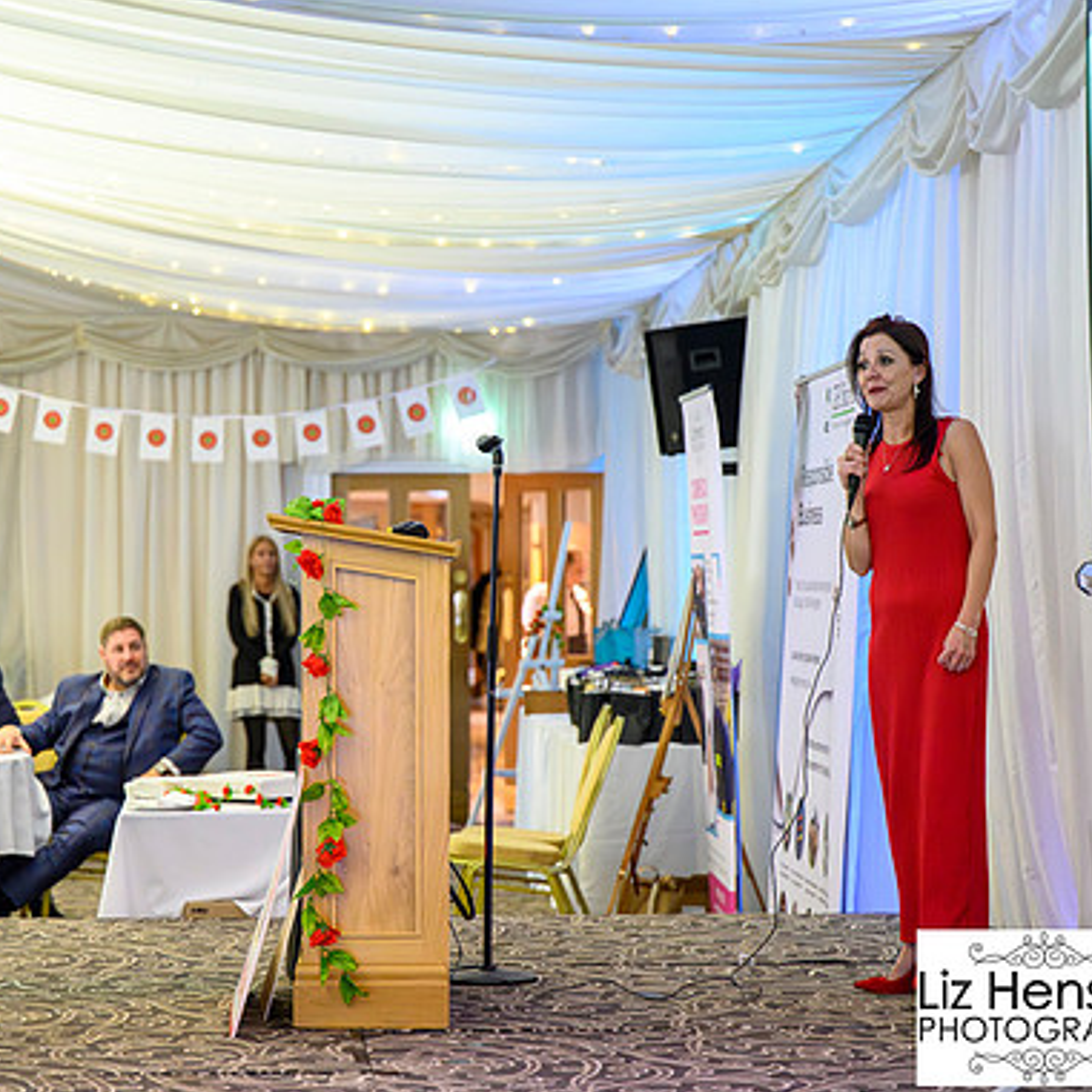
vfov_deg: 18.9
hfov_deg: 18.8
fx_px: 3284
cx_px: 361
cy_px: 547
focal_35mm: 92
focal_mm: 70
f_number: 2.8
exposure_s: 1/200
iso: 12800
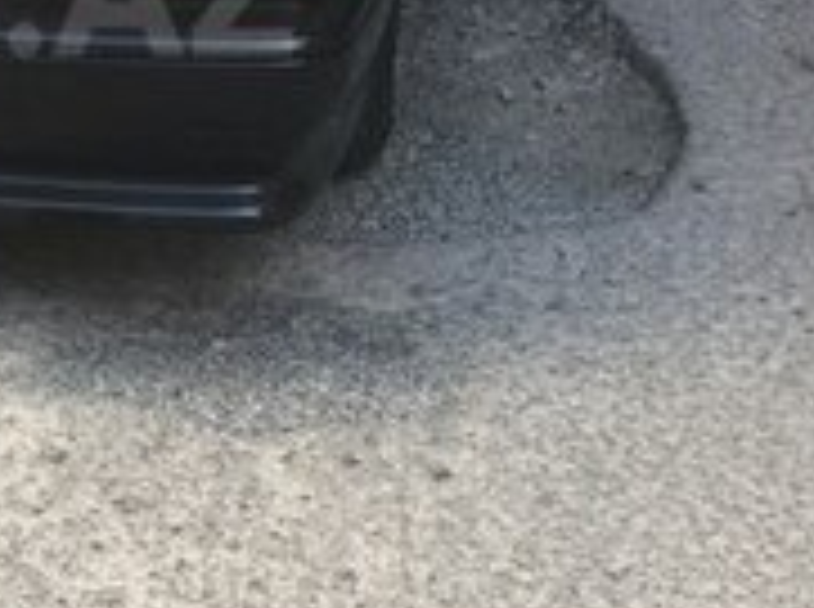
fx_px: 2488
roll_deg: +1.8
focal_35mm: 106
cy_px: -11
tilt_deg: -16.3
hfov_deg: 17.7
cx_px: -166
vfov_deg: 13.7
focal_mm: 4.15
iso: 25
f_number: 2.2
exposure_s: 1/180
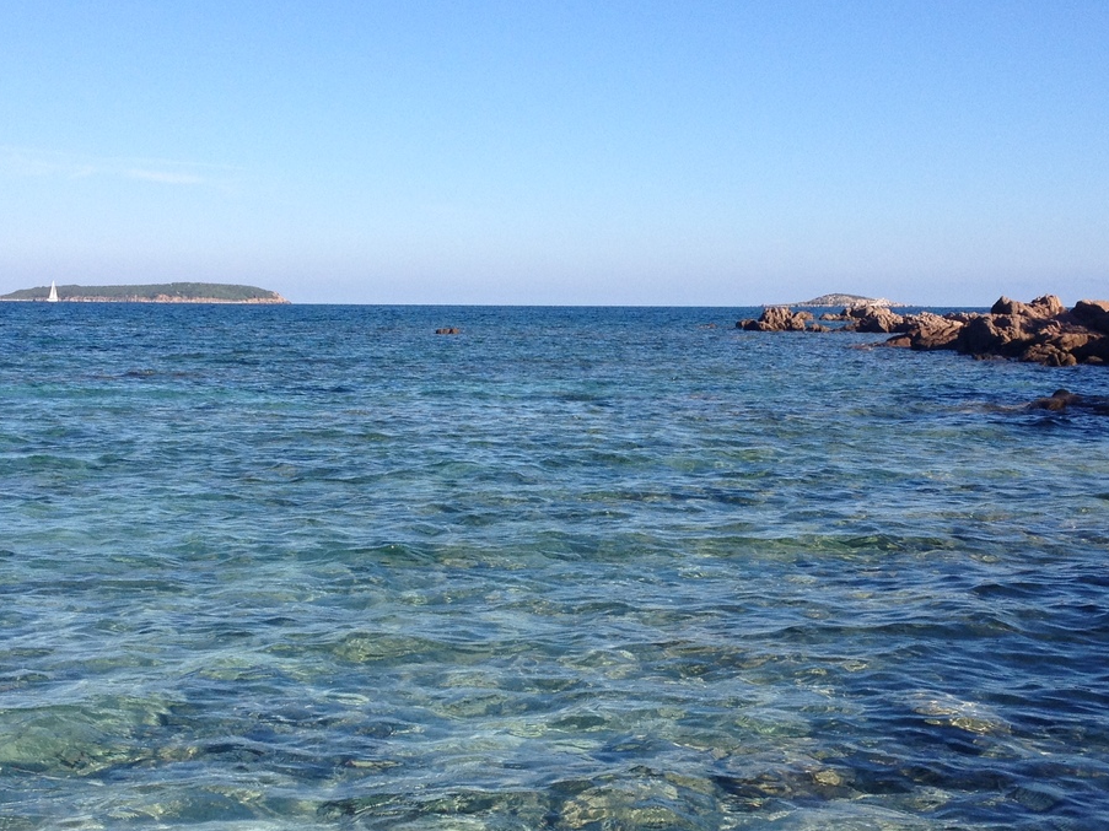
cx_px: 553
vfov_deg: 23.5
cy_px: 552
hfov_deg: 31.2
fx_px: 1986
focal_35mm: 62
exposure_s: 1/1453
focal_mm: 4.28
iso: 64
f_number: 2.4
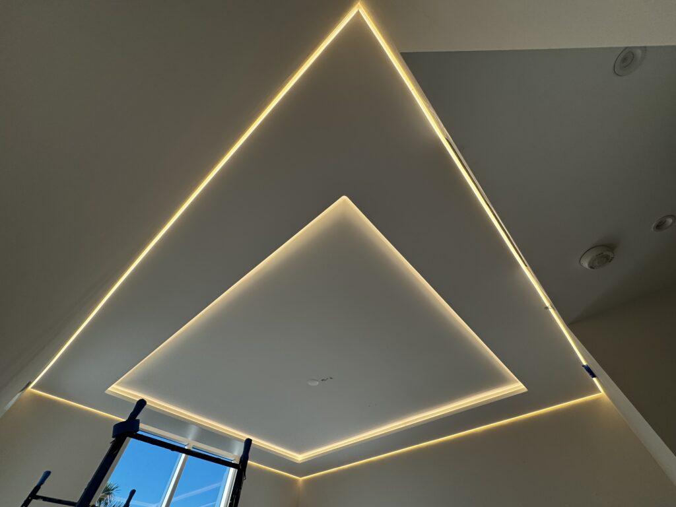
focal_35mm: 14
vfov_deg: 85.7
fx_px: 273
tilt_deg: +53.4
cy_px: 254
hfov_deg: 102.1
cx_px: 338
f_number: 2.2
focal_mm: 2.22
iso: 40
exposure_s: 1/364
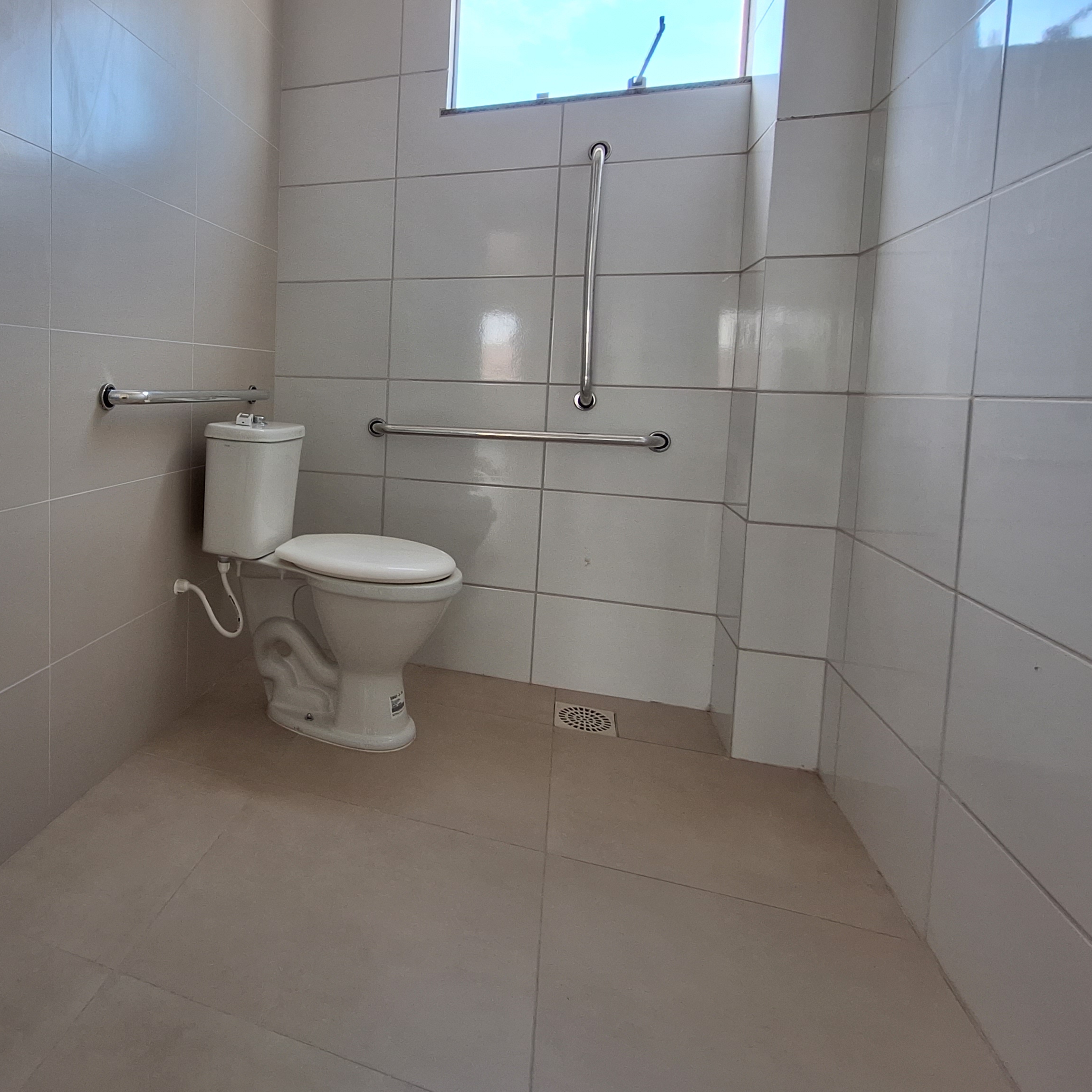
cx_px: 262
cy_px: 439
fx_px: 714
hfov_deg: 69.5
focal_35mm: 20
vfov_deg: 74.0
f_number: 2.2
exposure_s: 1/100
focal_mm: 1.74
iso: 64
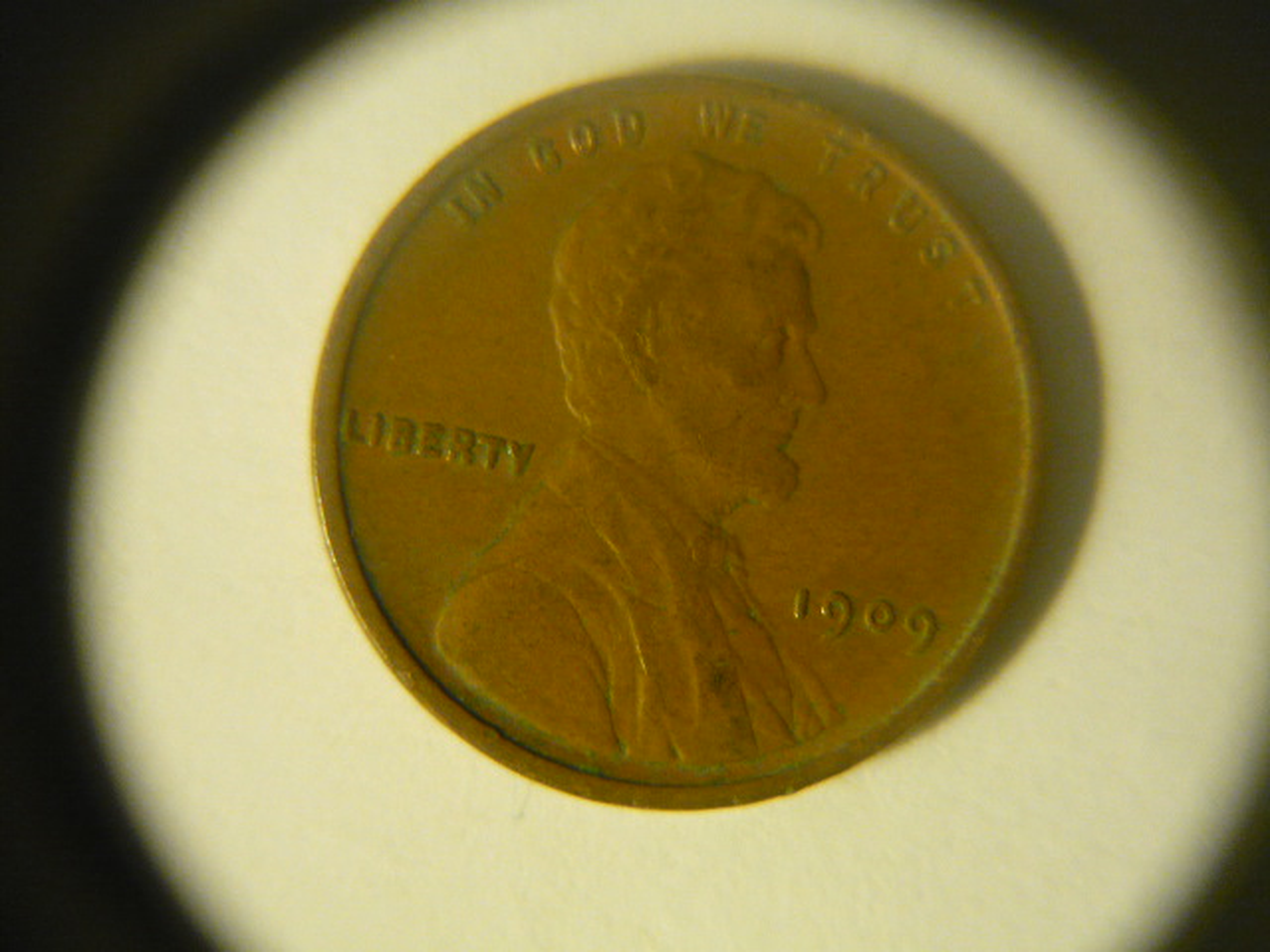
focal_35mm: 33
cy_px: 476
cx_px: 635
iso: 400
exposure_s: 1/20
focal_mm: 5.5
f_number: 2.8
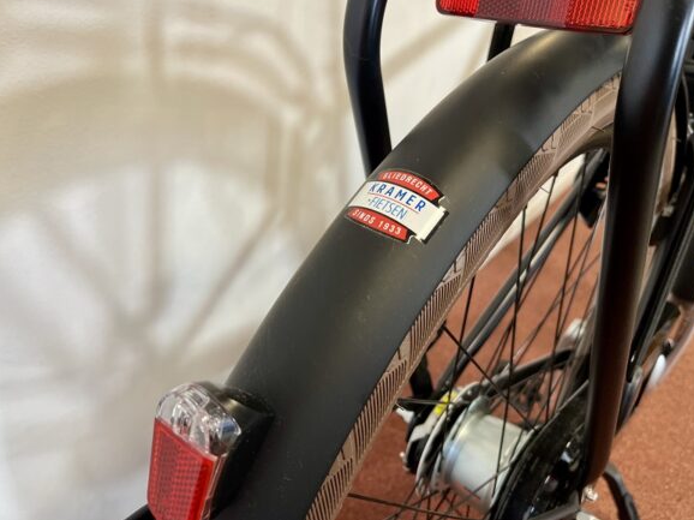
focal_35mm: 27
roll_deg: -7.7
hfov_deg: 65.3
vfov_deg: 51.3
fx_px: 541
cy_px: 251
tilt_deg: -26.8
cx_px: 340
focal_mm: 5.1
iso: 100
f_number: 1.6
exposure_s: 1/50
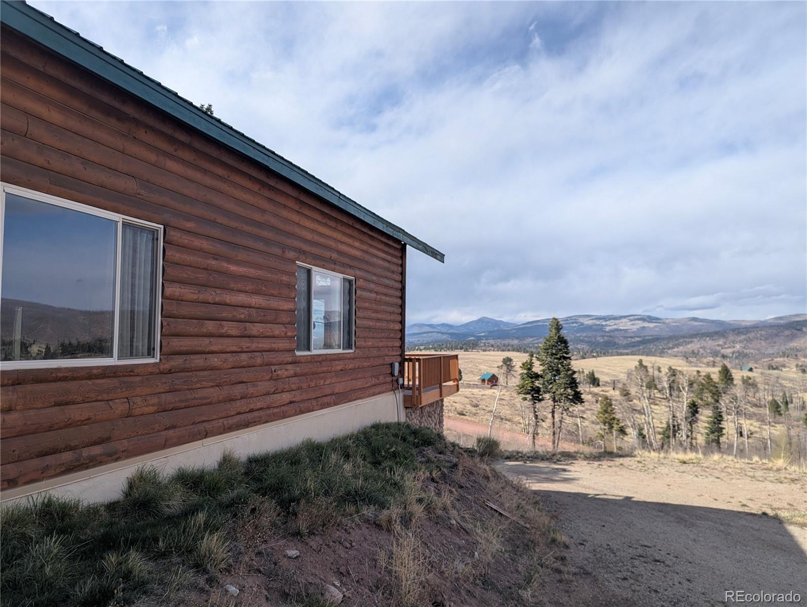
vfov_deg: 56.9
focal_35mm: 24
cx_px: 404
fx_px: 560
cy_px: 304
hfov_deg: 71.5
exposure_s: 1/1984
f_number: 1.85
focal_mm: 6.81
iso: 47
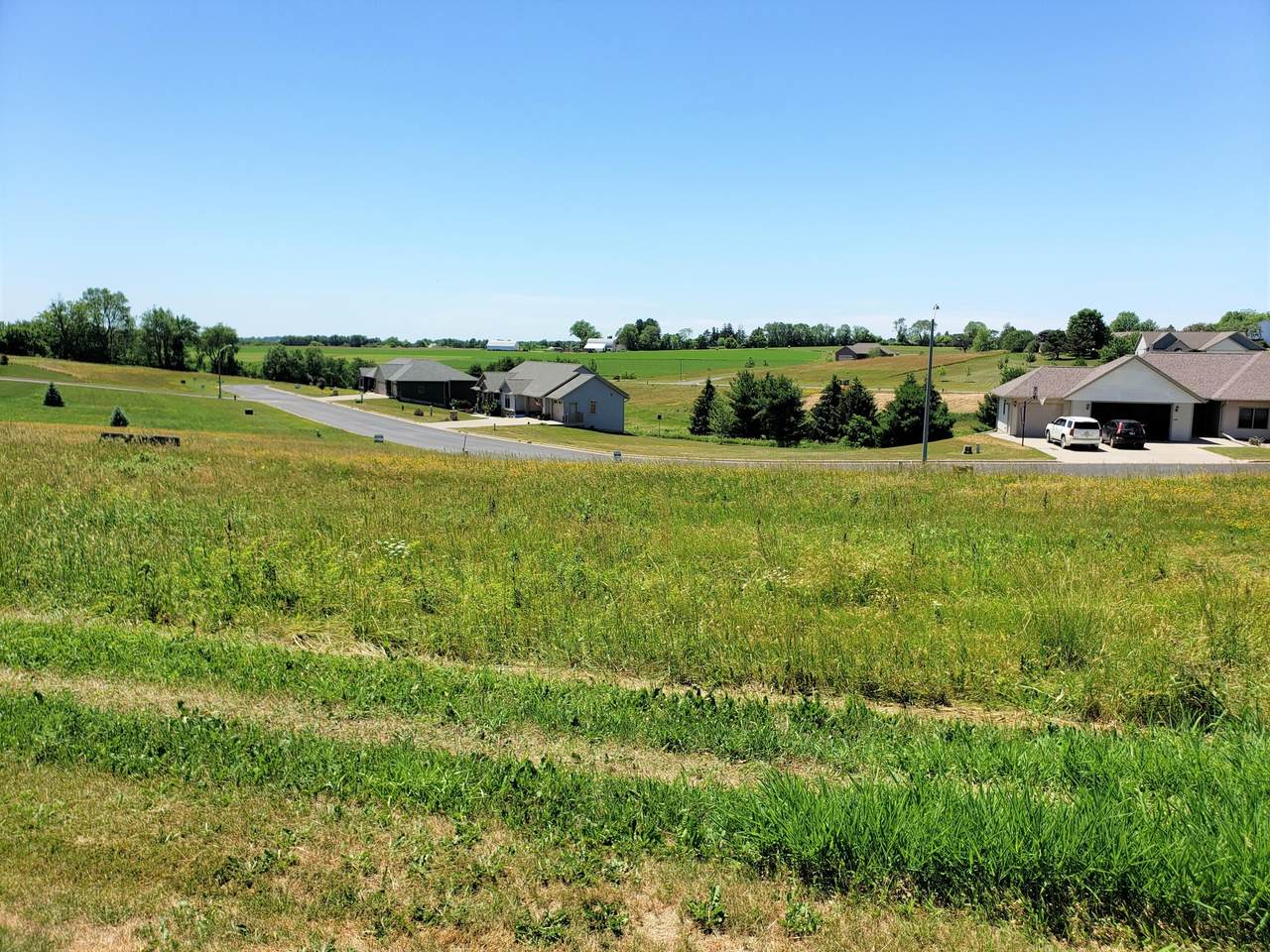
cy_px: 476
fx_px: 954
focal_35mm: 26
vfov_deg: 53.1
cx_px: 635
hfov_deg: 67.3
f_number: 2.4
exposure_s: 1/1391
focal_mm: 4.3
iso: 50
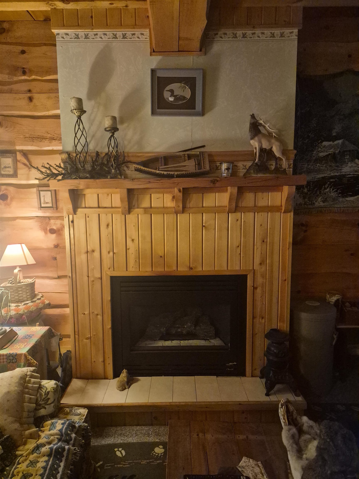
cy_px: 240
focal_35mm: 23
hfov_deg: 58.9
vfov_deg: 73.9
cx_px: 180
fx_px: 318
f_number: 1.8
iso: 2000
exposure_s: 1/120
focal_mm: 5.4
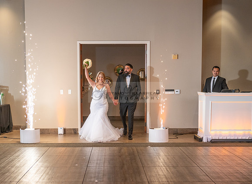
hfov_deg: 37.5
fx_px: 371
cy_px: 113
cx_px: 109
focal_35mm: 51
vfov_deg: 27.8
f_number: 3.5
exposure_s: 1/200
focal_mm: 38
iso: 800
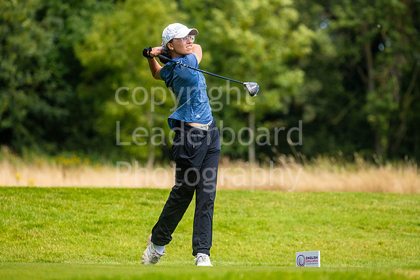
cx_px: 210
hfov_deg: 6.9
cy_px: 140
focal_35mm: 300
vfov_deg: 4.6
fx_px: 3501
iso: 200
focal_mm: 300
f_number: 5.6
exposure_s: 1/800
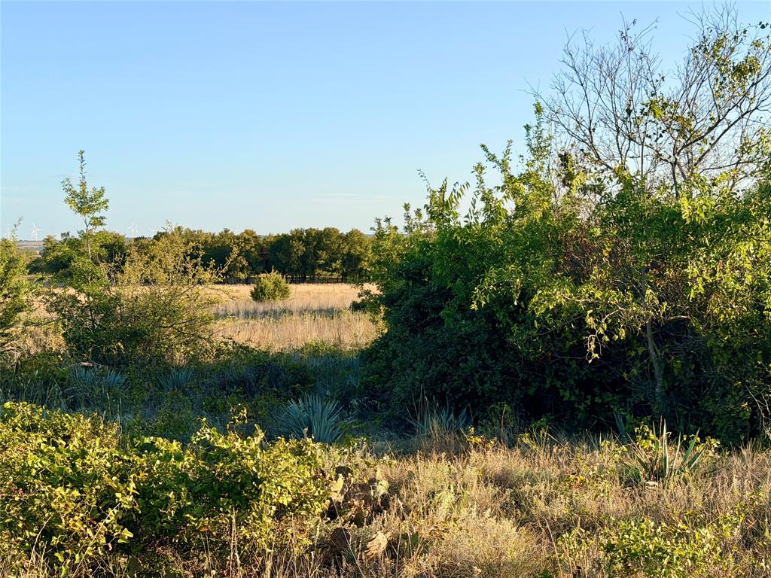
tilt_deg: -0.8
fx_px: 1069
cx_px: 386
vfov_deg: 30.3
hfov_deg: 39.7
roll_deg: +1.9
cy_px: 289
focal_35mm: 48
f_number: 1.78
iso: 64
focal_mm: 6.76
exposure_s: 1/2342
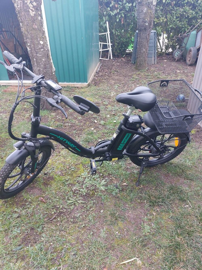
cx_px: 101
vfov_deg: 69.4
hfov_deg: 54.9
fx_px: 194
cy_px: 135
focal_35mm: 25
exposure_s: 1/100
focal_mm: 5.23
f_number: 1.8
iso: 125
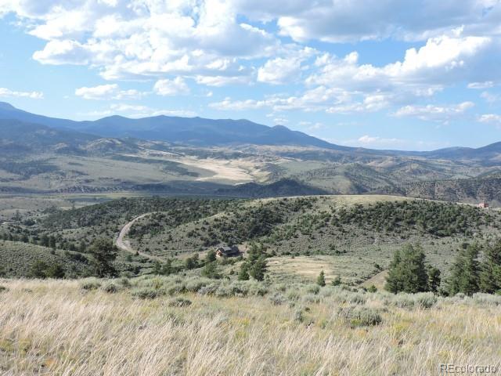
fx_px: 579
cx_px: 250
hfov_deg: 46.8
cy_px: 188
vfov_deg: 36.0
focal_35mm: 40
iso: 100
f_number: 3.3
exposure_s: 1/800
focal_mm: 7.1
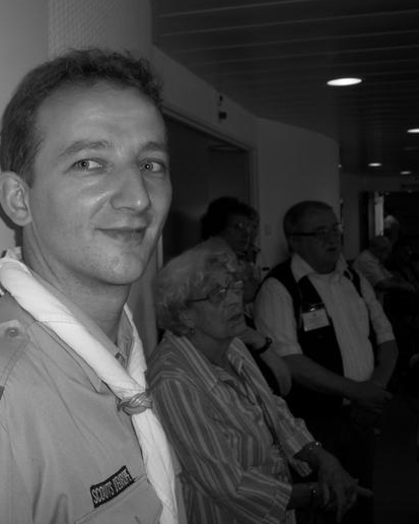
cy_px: 260
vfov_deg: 38.0
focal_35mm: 49
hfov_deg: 30.4
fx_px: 759
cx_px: 113
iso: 64
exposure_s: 1/60
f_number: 3.4
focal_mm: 7.9
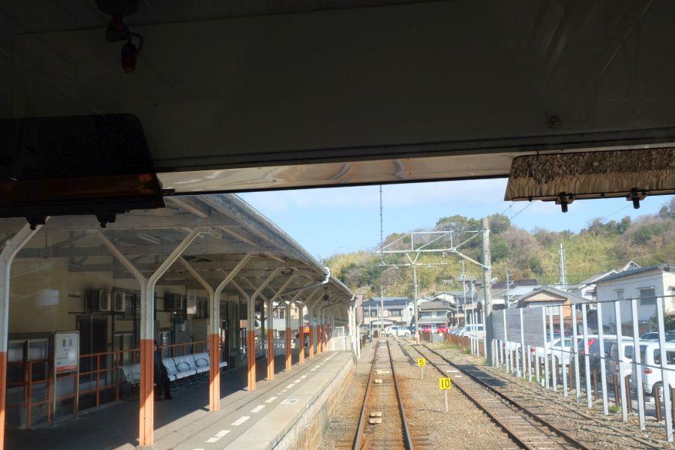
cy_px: 225
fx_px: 675
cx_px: 338
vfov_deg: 36.9
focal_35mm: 36
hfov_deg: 53.1
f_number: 8
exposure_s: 1/280
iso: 400
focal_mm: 24.3
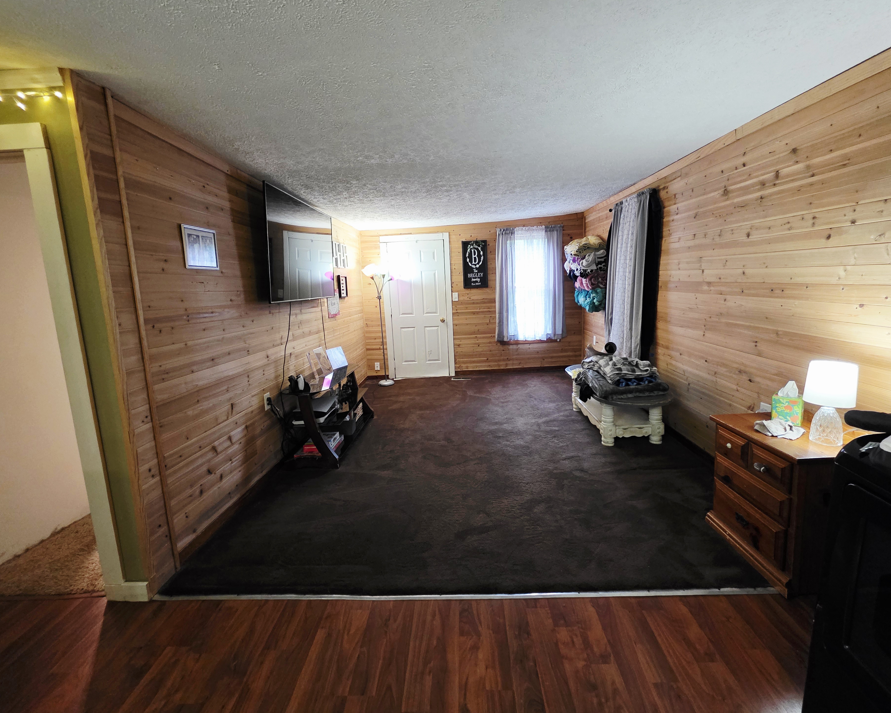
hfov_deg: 100.7
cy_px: 346
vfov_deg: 88.0
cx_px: 453
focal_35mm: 14
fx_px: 369
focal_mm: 2.2
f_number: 1.9
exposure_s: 1/64.9
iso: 640
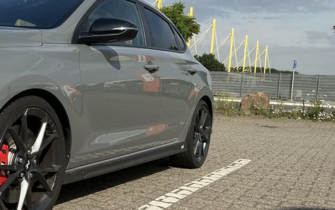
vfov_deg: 25.8
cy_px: 126
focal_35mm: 50
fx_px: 457
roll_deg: -3.6
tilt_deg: -6.1
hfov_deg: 38.4
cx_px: 55
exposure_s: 1/2227
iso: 25
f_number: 1.8
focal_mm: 3
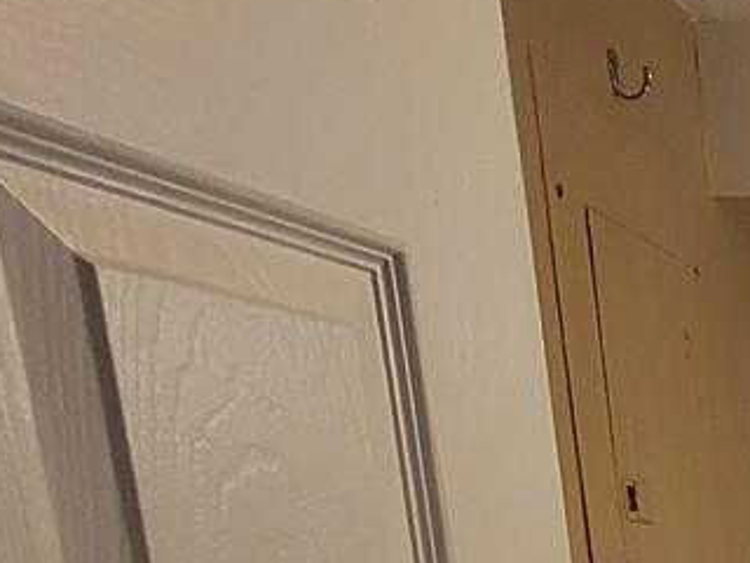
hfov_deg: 21.4
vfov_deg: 18.5
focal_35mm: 65
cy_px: 959
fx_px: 1408
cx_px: 1301
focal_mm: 2.2
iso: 320
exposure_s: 1/60
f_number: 2.2
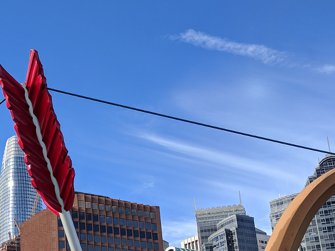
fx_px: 581
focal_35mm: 60
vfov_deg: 23.8
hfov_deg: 30.5
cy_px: 222
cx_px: 24
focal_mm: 4.67
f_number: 2
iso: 60
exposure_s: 1/1616
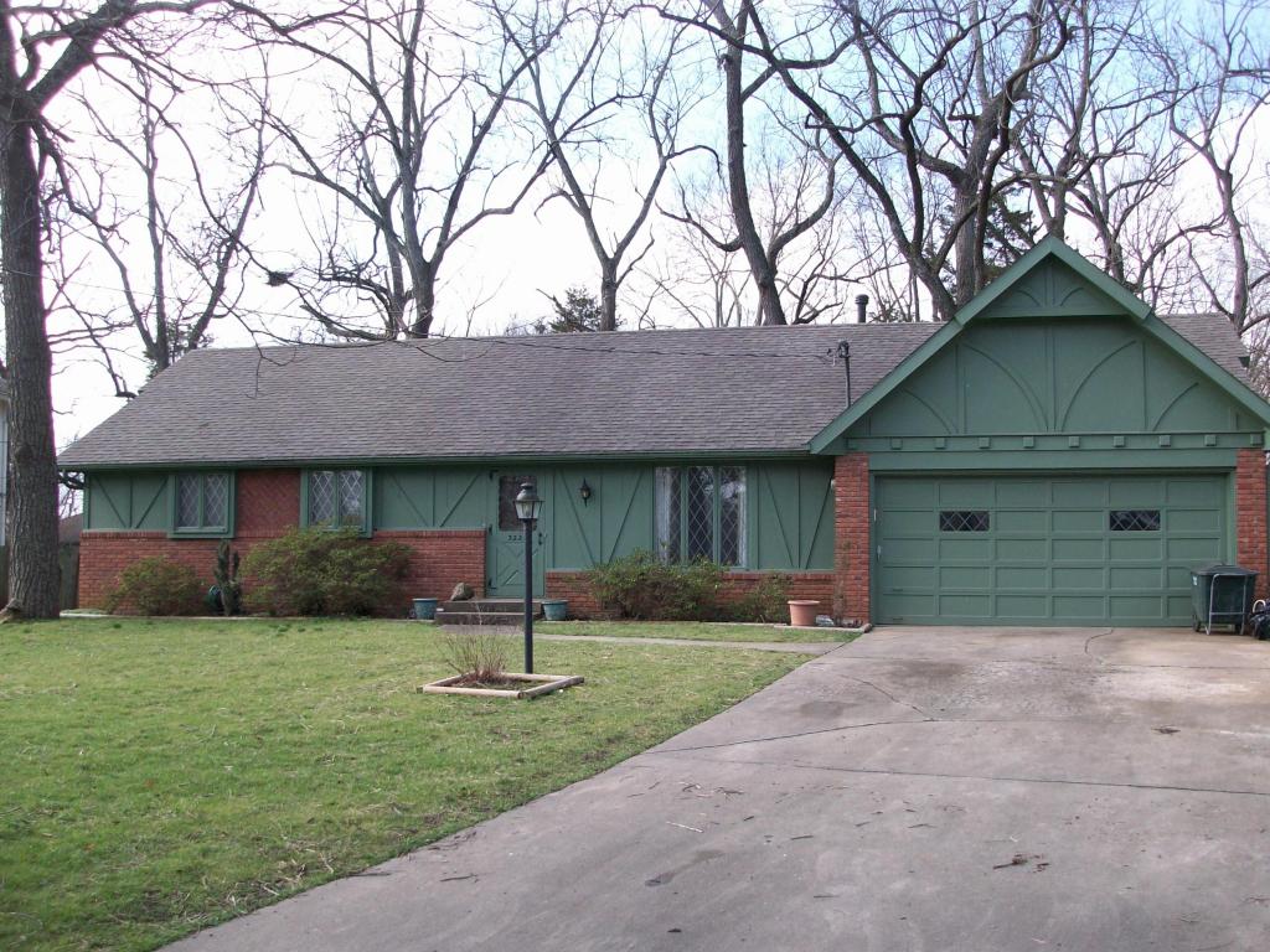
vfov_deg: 41.8
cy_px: 476
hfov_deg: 54.0
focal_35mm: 34
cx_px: 635
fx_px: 1247
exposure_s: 1/277
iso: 64
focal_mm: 5.7
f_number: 2.8
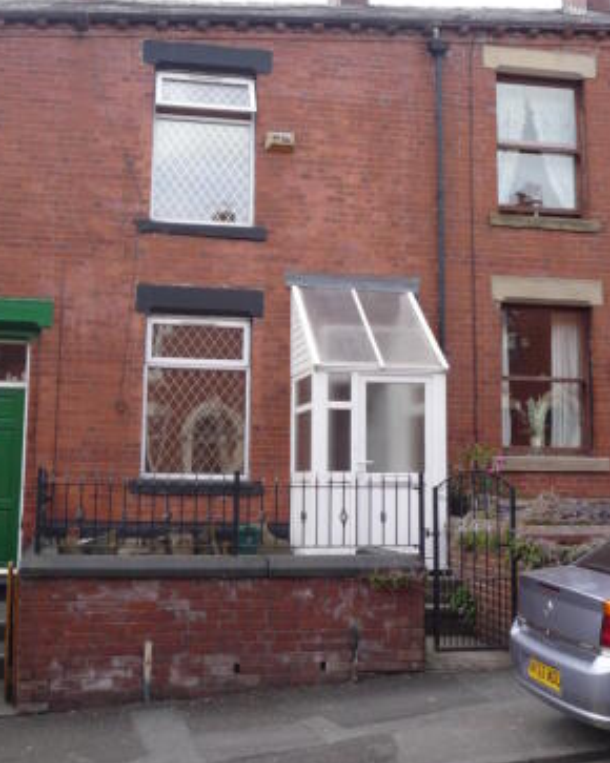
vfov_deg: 39.5
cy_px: 348
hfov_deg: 32.0
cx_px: 282
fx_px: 1062
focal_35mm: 47
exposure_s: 1/160
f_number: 4.3
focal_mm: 7
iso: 100
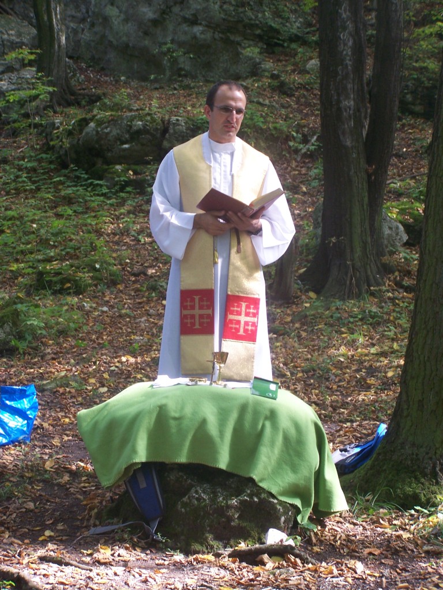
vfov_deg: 23.8
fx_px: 1399
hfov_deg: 18.0
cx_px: 222
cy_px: 295
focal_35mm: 82
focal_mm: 13.7
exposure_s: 1/40
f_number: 3.2
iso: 100
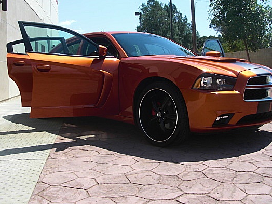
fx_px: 346
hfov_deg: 42.9
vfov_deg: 32.9
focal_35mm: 44
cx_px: 139
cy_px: 93
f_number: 2.8
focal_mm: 6.3
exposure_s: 1/800
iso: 50
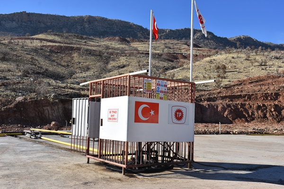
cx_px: 142
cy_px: 94
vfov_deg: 36.9
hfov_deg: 53.1
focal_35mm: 36
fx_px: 284
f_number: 8
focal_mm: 24
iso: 140
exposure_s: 1/500
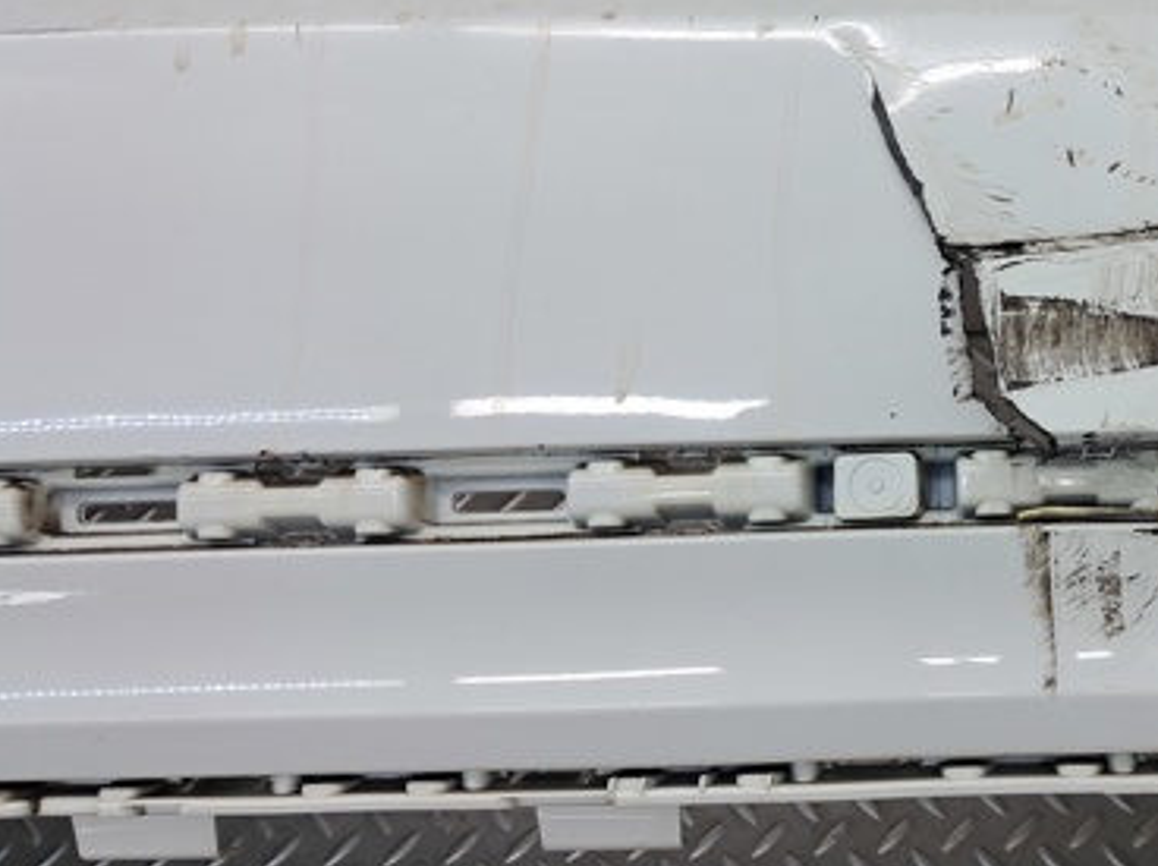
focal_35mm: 47
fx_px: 1570
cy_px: 342
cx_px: 953
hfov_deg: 38.7
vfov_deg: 30.7
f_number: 1.8
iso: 50
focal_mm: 4
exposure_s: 1/50
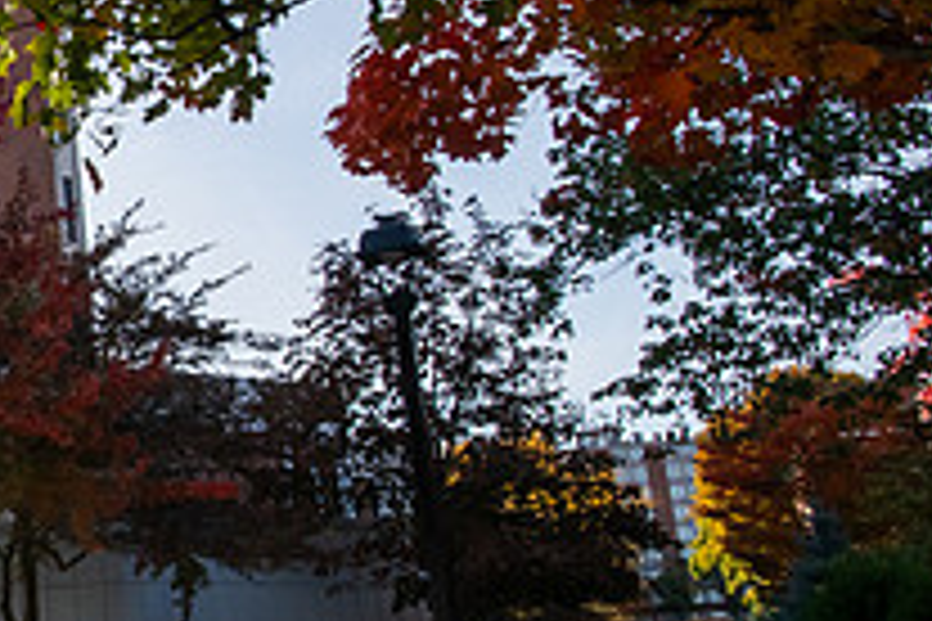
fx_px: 1450
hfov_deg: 28.8
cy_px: 335
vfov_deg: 24.2
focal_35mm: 56
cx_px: -293
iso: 800
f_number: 20
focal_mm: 20
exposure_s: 1/200
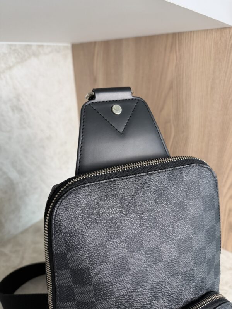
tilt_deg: -22.6
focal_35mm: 24
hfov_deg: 56.8
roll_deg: +2.9
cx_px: 116
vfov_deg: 71.6
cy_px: 154
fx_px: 214
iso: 160
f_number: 1.78
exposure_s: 1/120
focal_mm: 6.76
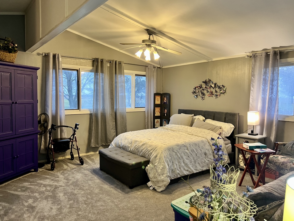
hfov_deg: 67.3
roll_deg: -0.5
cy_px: 110
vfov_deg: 53.1
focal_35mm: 26
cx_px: 147
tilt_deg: -0.9
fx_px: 221
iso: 160
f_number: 1.5
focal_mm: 5.7
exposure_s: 1/60
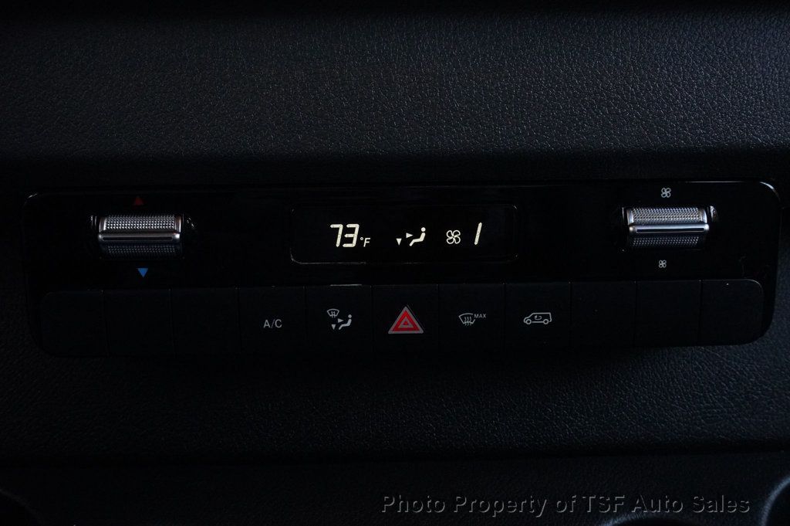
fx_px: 855
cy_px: 263
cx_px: 395
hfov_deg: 49.6
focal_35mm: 39
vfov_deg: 34.2
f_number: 9
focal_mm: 26
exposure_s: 1/250
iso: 6400
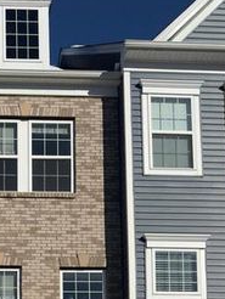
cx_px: -63
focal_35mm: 65
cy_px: 352
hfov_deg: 20.7
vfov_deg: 26.7
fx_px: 562
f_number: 1.78
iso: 100
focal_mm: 6.76
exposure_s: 1/22222
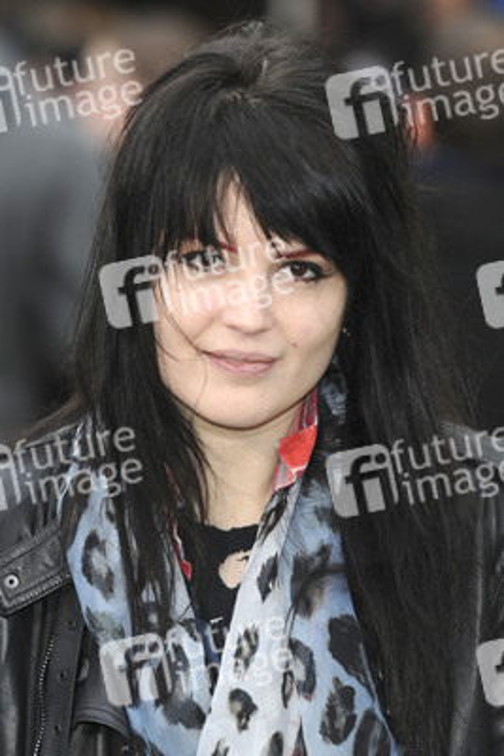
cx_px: 252
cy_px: 378
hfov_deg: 5.2
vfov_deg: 7.8
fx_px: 5507
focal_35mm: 262
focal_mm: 175
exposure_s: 1/160
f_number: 4.5
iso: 320
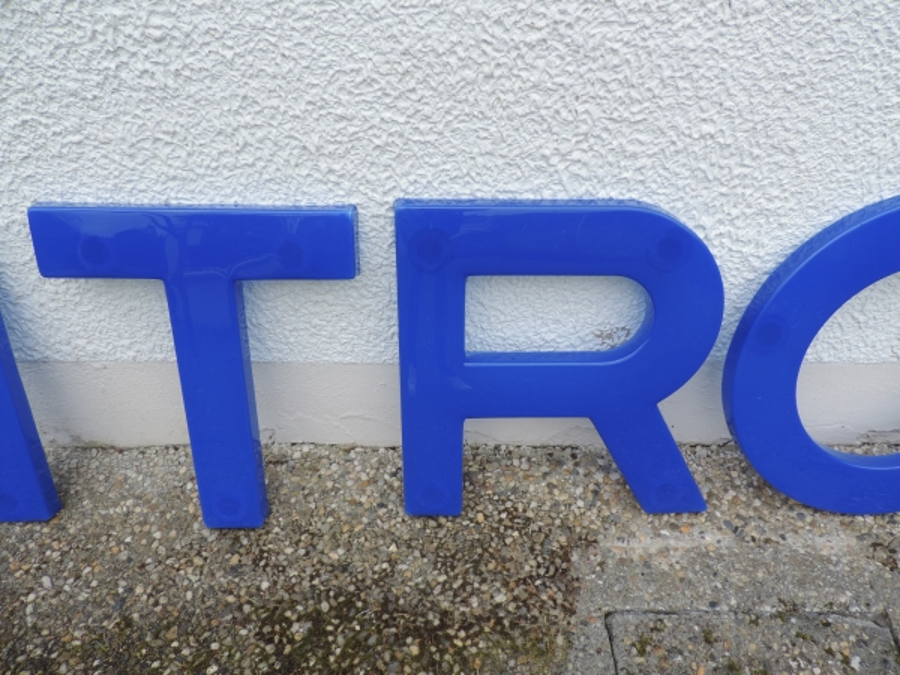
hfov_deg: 71.6
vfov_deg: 56.8
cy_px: 338
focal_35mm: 24
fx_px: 624
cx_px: 450
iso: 80
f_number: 3
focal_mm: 4.3
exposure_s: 1/200
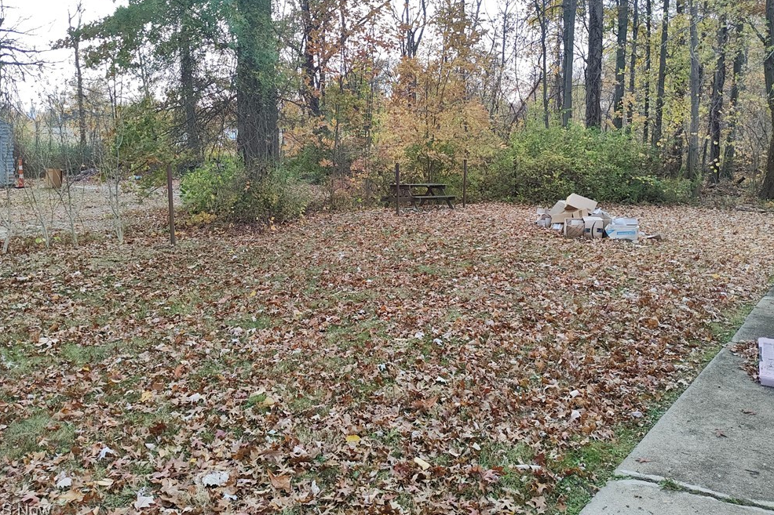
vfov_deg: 47.8
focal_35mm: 27
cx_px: 375
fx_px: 580
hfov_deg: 67.4
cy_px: 227
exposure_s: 1/389
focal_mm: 4.15
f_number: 1.5
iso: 100
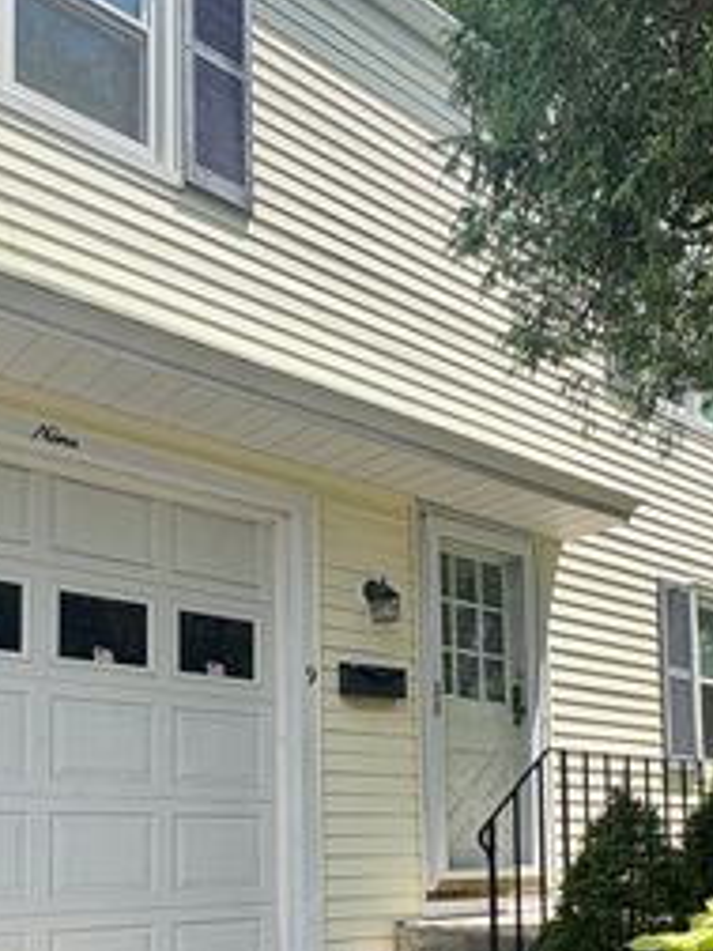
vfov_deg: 46.9
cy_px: 787
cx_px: 370
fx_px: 1016
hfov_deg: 38.7
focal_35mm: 37
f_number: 2.2
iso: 40
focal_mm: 2.22
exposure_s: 1/889
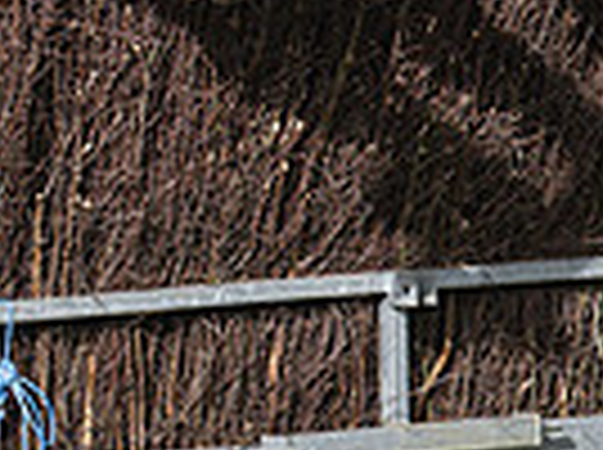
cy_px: -214
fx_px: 10503
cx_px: 191
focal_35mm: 604
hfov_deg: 3.3
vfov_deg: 2.5
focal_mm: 85
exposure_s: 1/4000
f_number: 4
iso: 400
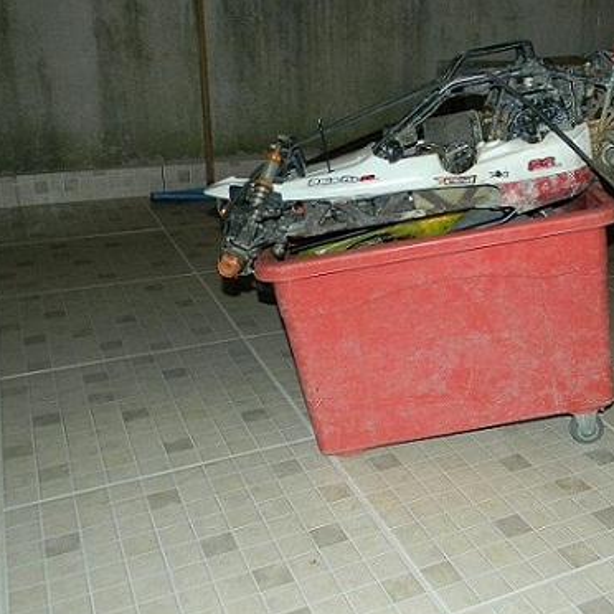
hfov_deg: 40.0
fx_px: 823
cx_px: 446
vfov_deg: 40.9
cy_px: 274
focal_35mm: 41
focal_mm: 5
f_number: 3.5
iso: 200
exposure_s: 1/26
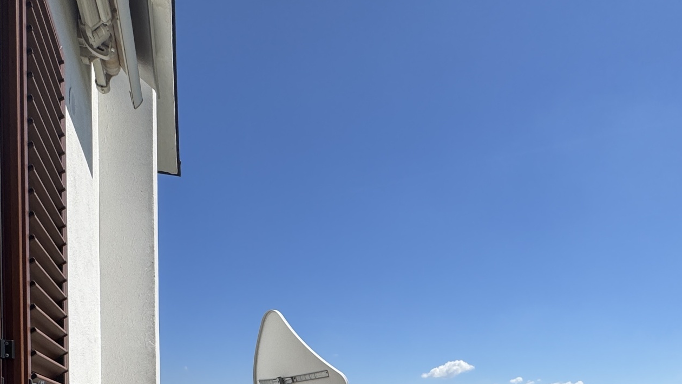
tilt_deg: -0.9
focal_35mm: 31
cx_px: 413
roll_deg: +0.7
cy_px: 444
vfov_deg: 32.3
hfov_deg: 62.0
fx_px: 561
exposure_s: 1/2494
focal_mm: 2.22
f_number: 2.2
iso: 40
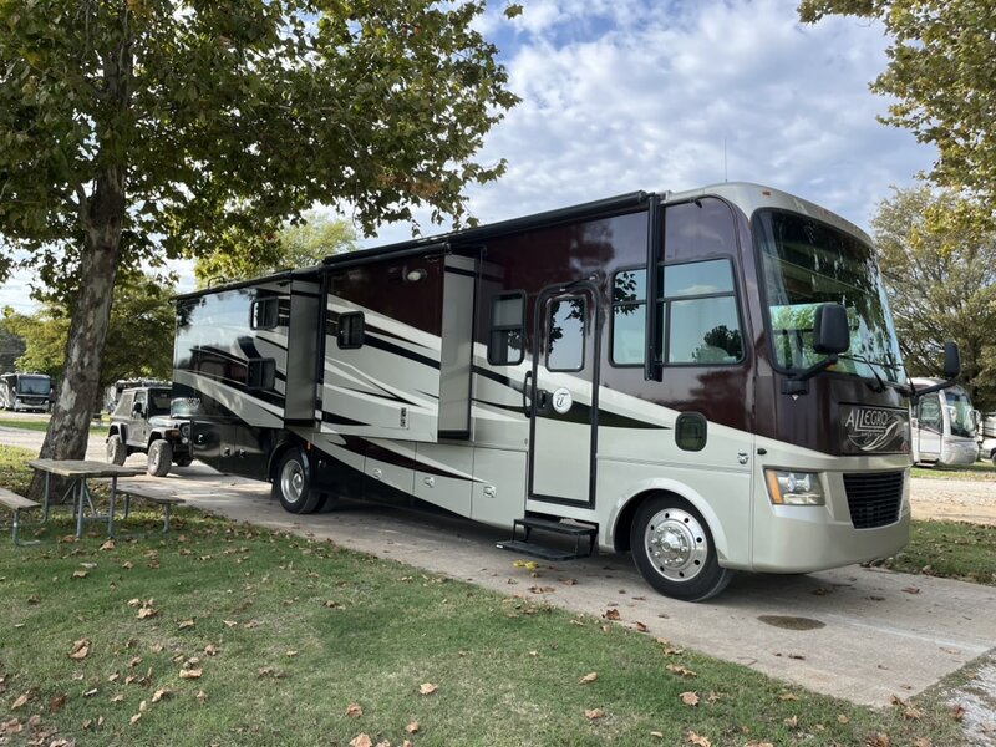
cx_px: 498
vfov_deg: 53.1
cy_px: 374
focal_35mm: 26
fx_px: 748
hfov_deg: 67.3
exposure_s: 1/1372
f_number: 1.6
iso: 50
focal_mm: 5.1
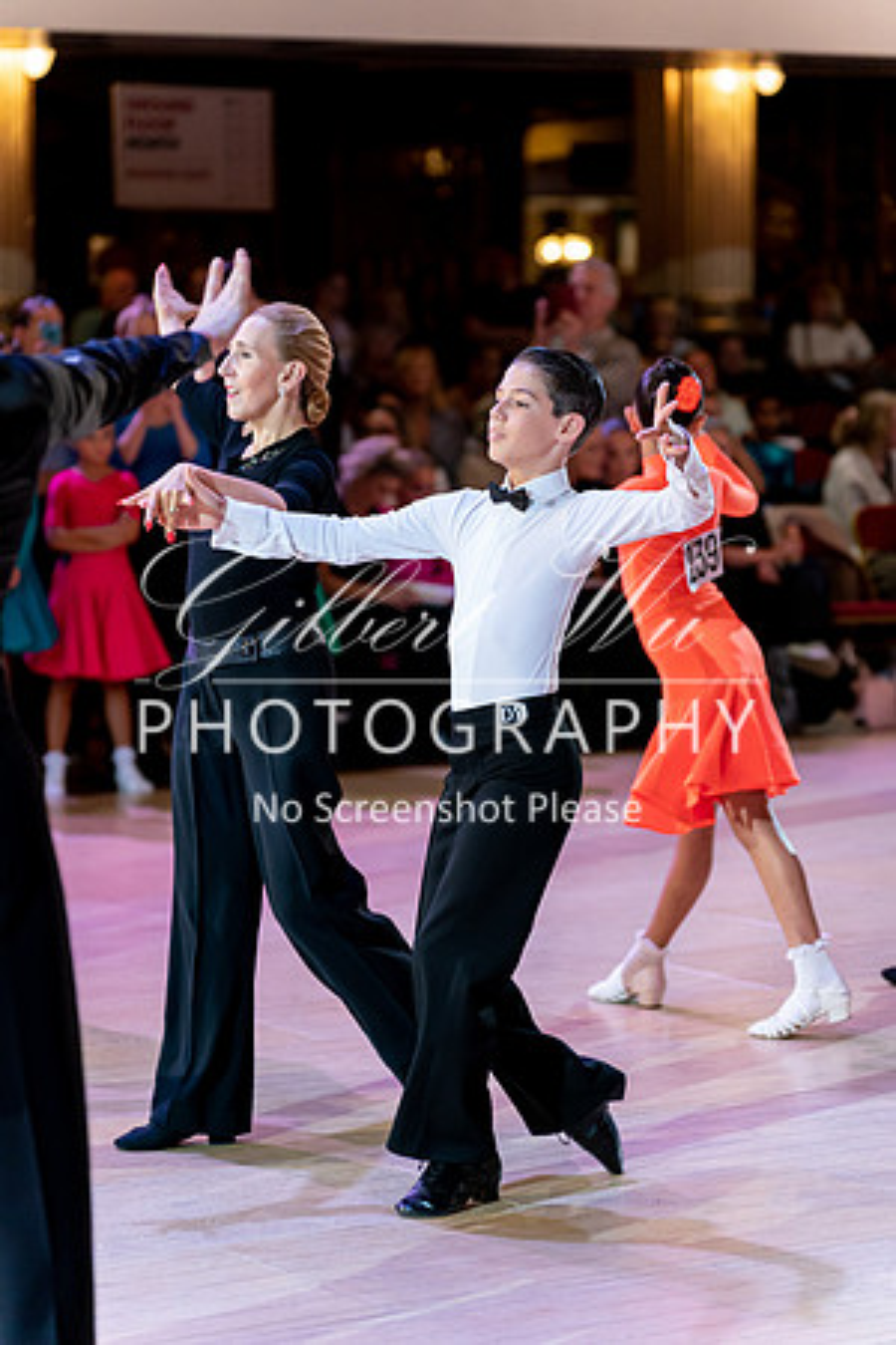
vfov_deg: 19.3
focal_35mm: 106
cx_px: 448
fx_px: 3957
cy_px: 672
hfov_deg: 12.9
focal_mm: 106
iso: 3200
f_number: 2.8
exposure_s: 1/500
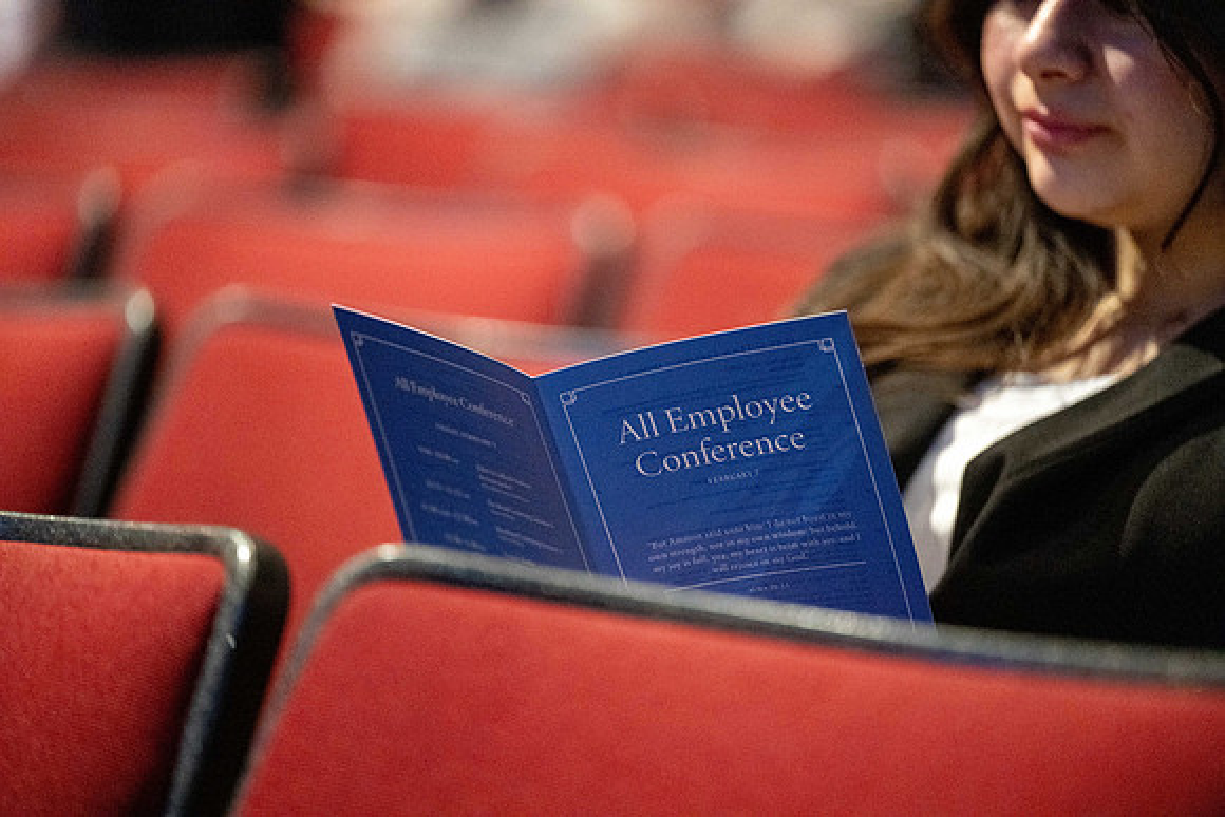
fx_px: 6807
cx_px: 612
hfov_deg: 10.3
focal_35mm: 200
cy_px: 408
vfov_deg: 6.9
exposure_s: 1/160
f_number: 2.8
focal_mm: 200
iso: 12800
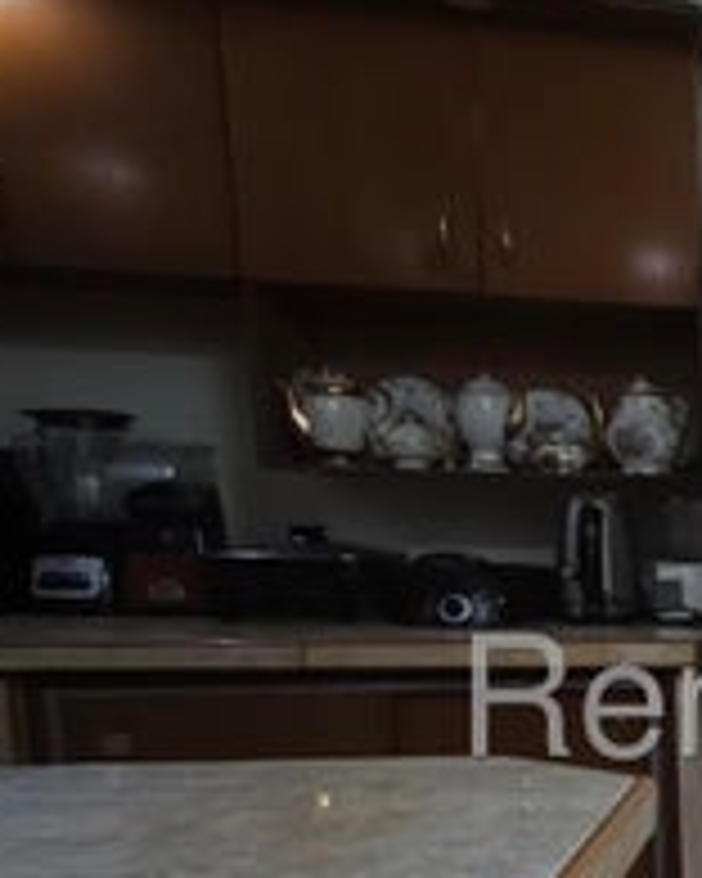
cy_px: 698
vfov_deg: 37.4
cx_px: 1334
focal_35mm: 48
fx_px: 1247
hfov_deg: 20.1
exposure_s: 1/12.5
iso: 640
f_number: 2.2
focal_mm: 1.65
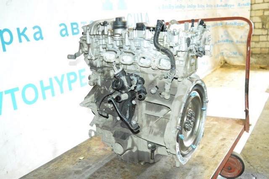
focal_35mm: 38
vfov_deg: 35.4
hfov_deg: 51.3
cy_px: 90
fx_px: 280
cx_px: 134
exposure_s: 1/200
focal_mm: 25
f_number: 4
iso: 6400
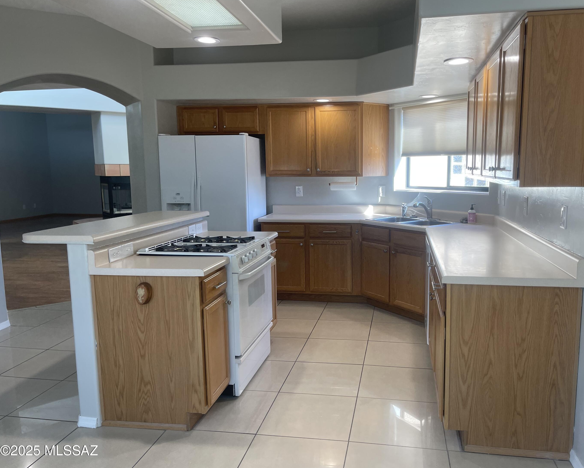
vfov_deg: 53.2
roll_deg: +0.4
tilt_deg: -9.3
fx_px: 467
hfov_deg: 63.9
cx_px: 322
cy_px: 230
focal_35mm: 27
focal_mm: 5.1
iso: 64
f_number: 1.6
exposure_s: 1/120
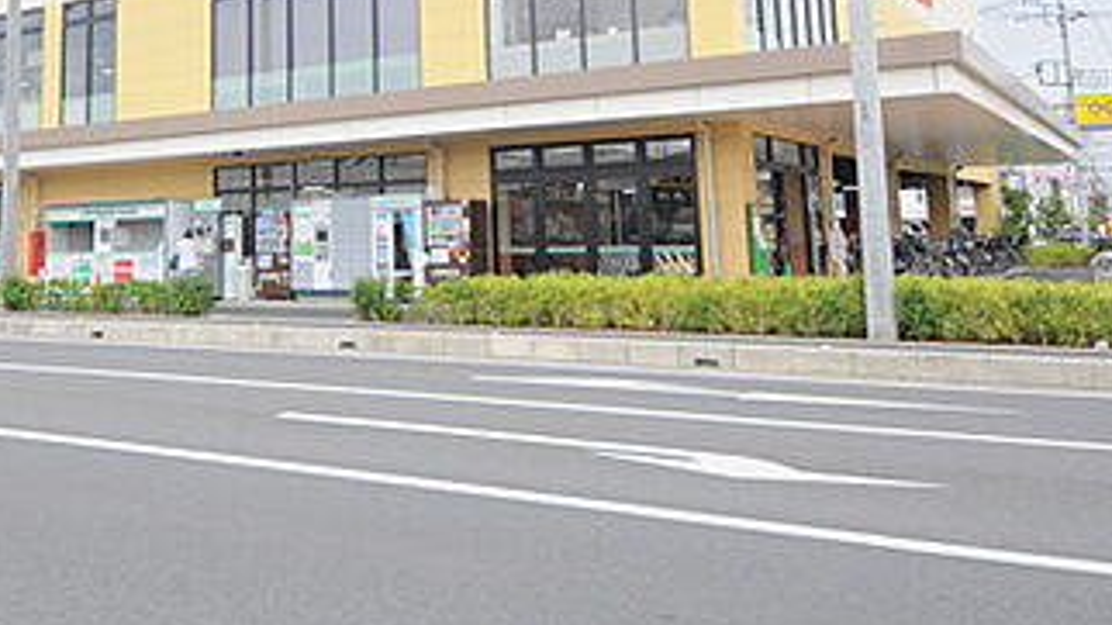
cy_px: 59
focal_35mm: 38
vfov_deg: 29.8
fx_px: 1119
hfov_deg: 52.2
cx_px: 411
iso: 200
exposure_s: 1/250
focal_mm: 13
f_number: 8
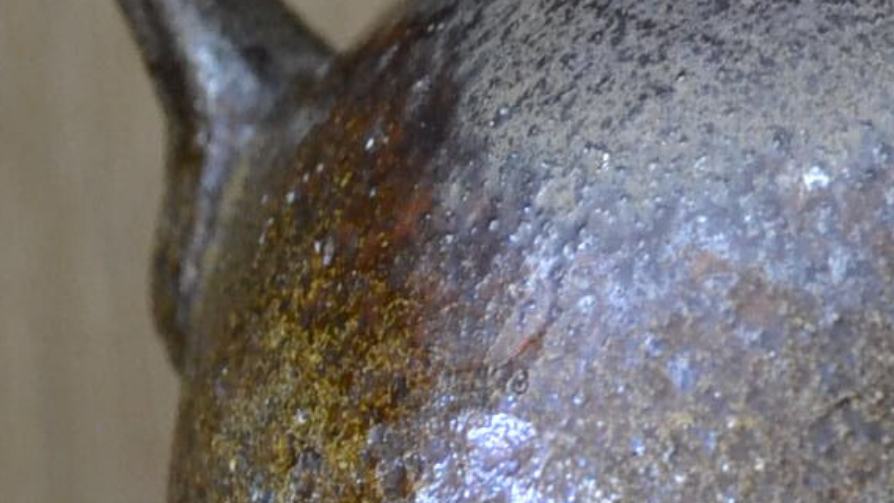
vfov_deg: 6.8
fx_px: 4219
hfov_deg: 11.9
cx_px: 960
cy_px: 421
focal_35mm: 178
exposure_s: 1/40
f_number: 4.5
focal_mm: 28
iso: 3200
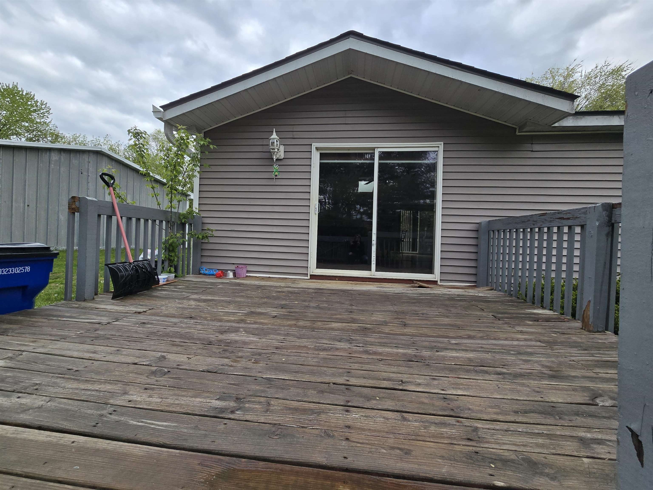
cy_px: 245
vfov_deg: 89.9
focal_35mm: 13
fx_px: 245
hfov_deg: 106.2
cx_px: 326
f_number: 2.2
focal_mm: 2.2
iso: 50
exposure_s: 1/720
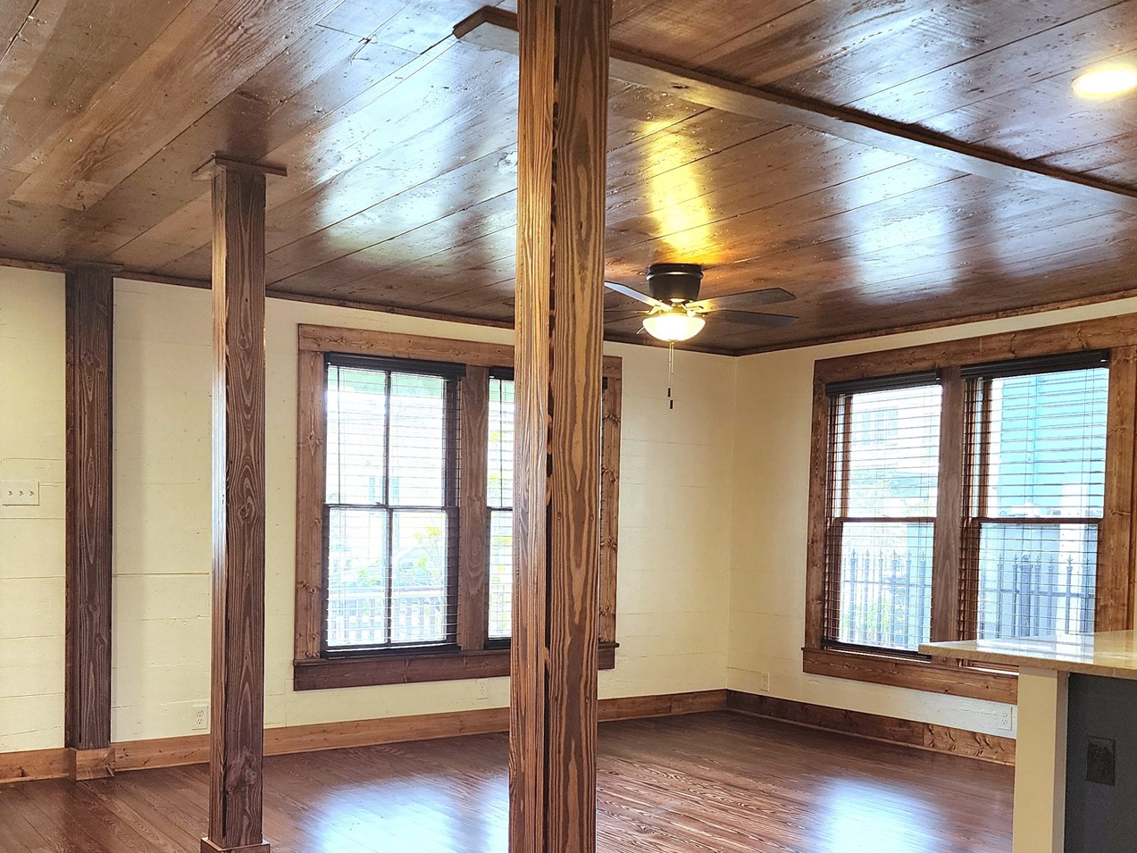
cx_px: 548
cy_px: 562
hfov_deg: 50.1
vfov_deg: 38.3
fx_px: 1215
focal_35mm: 37
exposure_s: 1/120
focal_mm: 6.4
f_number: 1.8
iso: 160
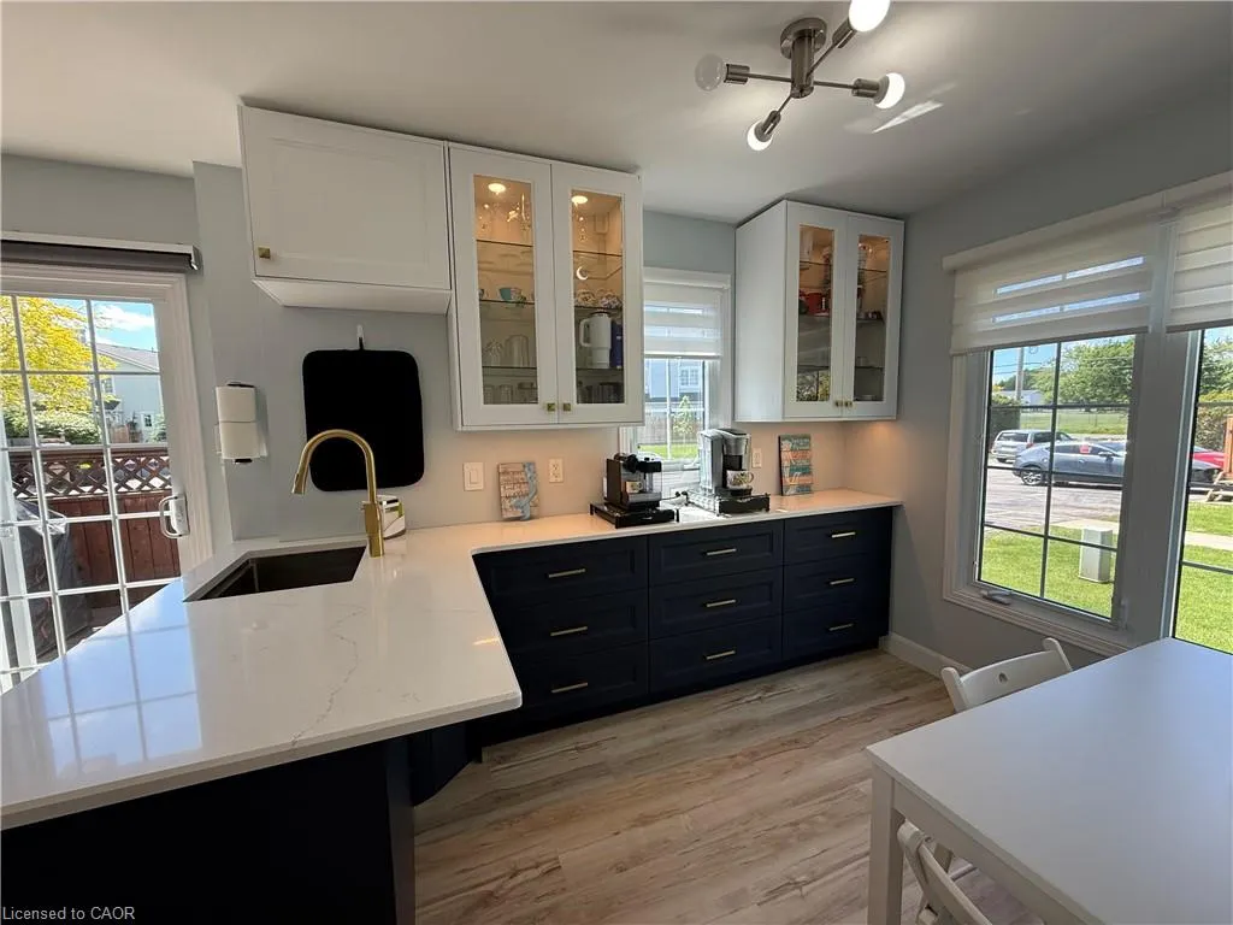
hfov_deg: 102.1
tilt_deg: -5.2
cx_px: 616
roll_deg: +0.9
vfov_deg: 85.7
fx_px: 499
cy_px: 462
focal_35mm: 14
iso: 50
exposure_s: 1/142
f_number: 2.2
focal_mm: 2.22
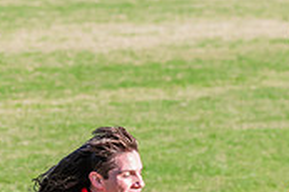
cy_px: 263
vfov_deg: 2.7
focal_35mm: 503
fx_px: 4034
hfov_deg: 4.1
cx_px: 139
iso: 800
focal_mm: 150
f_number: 8
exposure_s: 1/1600
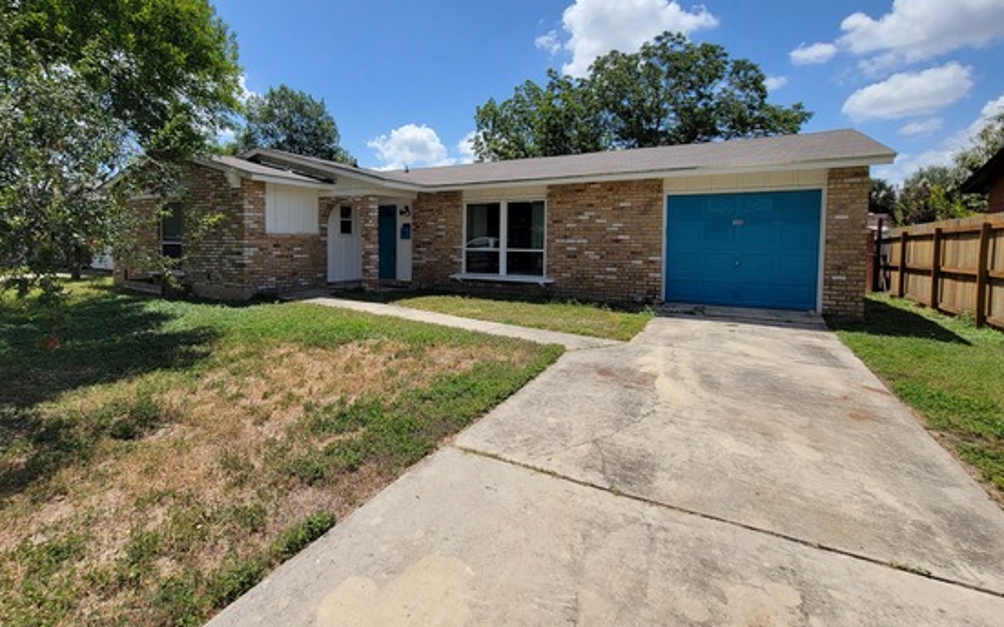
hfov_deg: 97.4
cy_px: 246
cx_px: 445
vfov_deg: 70.4
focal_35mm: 16
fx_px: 438
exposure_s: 1/2049
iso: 50
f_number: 2.2
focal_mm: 2.2
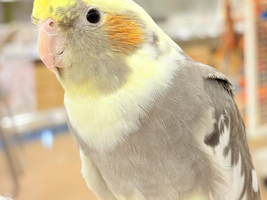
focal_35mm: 86
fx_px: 663
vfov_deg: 17.1
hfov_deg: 22.7
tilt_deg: -4.2
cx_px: 167
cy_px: 68
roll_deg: +4.2
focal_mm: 5.96
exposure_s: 1/50
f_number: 1.6
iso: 50
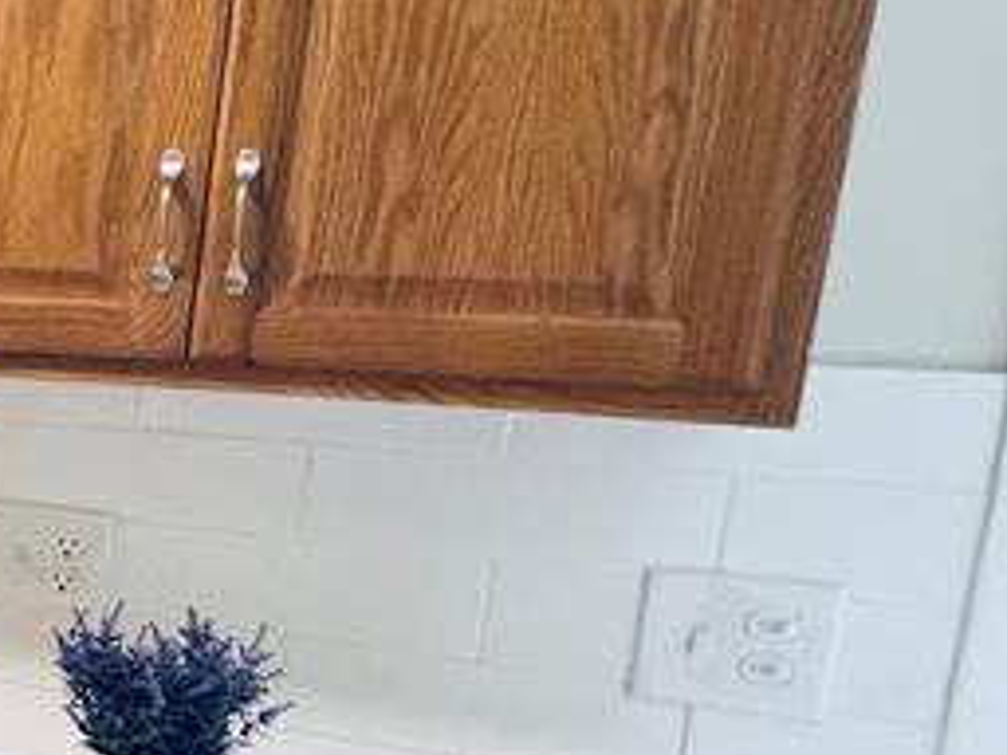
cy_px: 495
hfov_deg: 20.1
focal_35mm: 56
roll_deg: -1.2
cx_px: -940
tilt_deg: -9.5
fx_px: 1629
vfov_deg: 26.0
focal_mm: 2.22
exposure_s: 1/120
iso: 250
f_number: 2.2
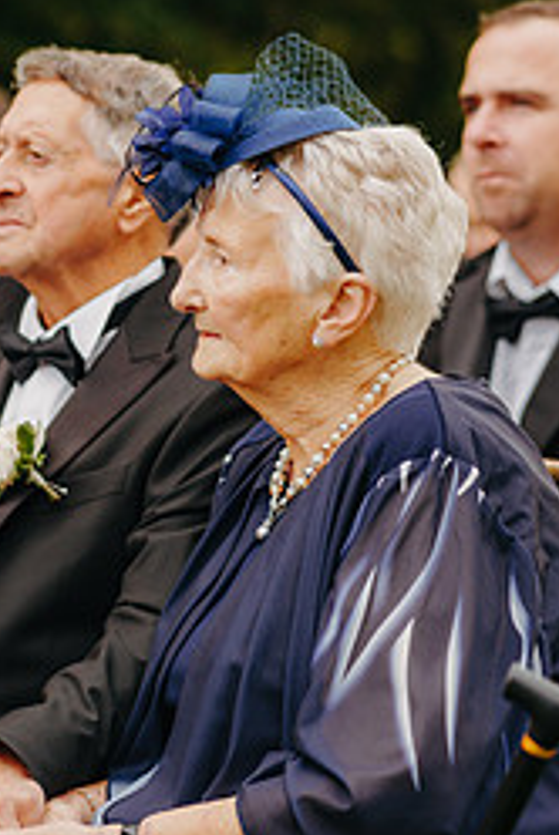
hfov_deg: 8.9
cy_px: 337
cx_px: 155
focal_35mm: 154
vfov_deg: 13.3
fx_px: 3577
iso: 200
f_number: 2.2
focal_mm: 85
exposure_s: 1/1250
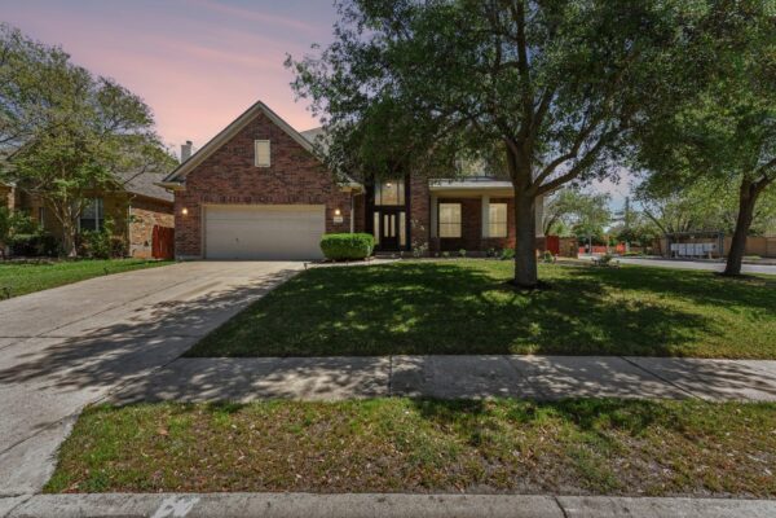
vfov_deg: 77.3
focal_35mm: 15
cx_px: 388
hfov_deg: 100.4
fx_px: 323
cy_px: 259
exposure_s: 1/250
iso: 100
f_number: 8
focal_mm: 15
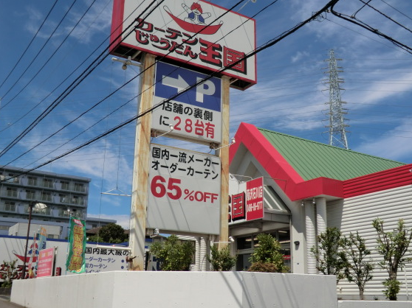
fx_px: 464
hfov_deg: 47.9
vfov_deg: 36.8
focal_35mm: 39
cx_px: 216
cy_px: 149
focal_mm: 6.1
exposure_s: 1/320
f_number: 8.4
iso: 80
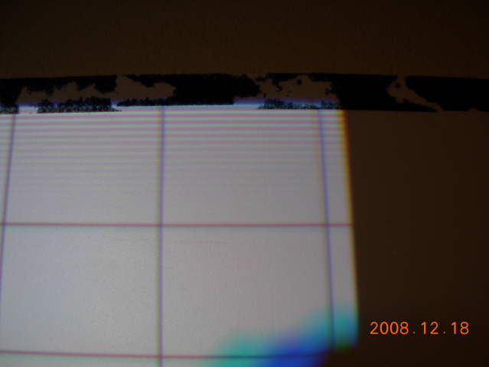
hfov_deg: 49.0
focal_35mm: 38
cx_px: 244
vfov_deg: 37.7
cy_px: 184
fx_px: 537
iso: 79
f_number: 2.9
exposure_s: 1/5.4
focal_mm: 6.3
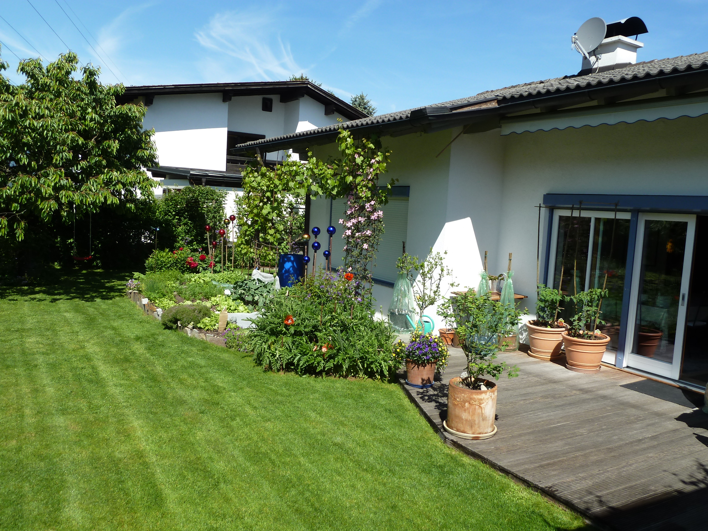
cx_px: 354
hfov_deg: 61.7
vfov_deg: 48.2
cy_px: 266
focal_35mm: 29
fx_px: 593
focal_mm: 4.7
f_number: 4.5
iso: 80
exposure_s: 1/500
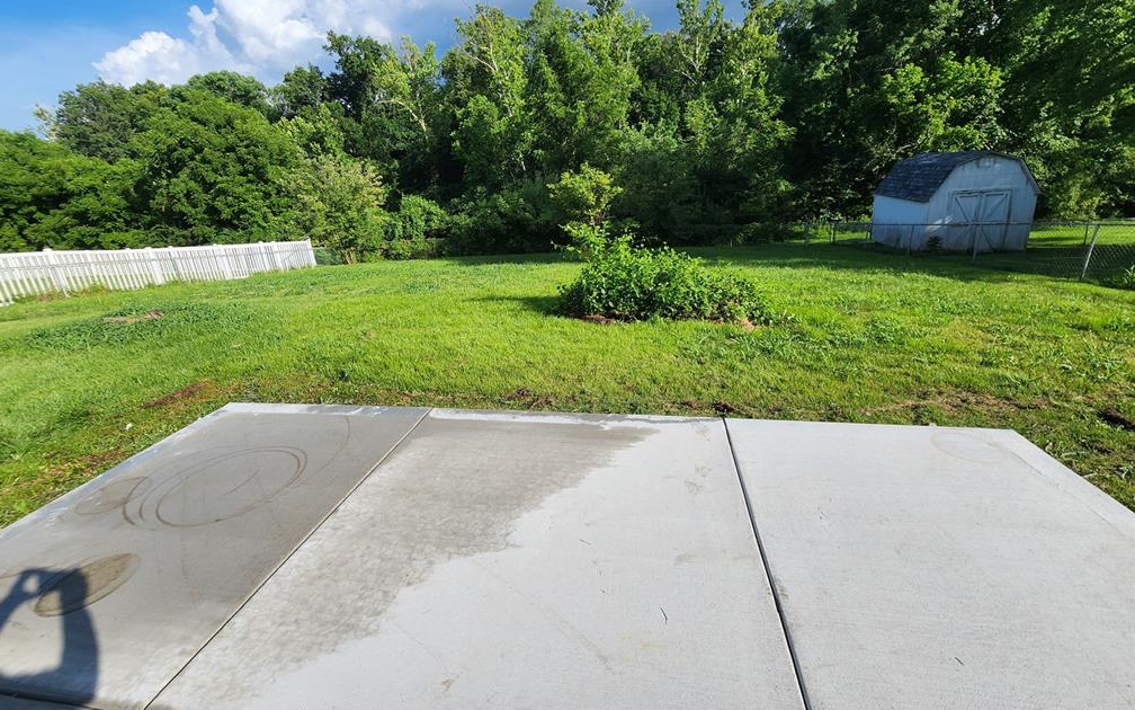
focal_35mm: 14
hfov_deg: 105.3
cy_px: 314
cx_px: 560
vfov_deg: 78.3
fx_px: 433
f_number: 2.2
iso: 50
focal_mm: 2.2
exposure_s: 1/2016
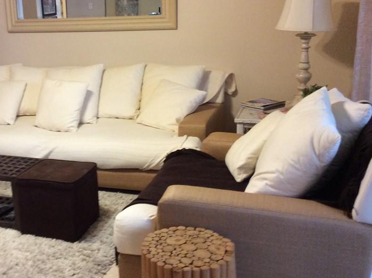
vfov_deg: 30.8
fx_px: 504
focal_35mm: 47
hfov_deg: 39.7
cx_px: 107
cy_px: 119
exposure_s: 1/24
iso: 125
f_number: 2.4
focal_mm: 3.3
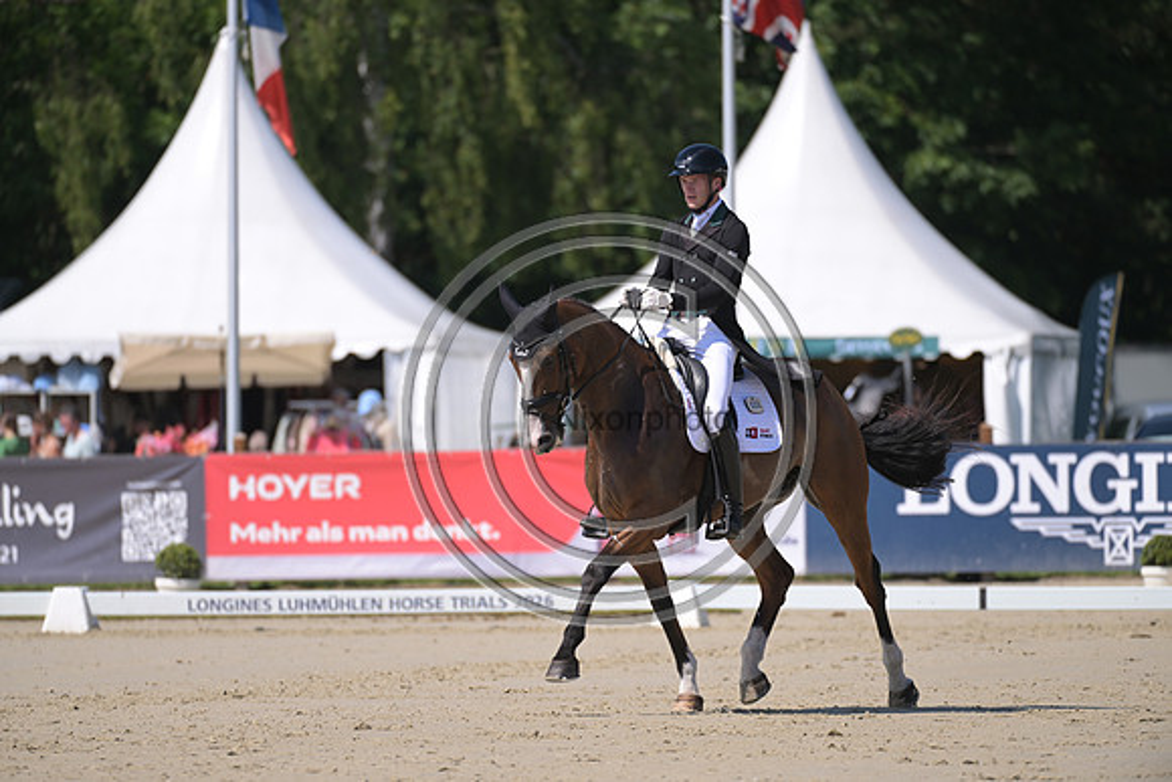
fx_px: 13025
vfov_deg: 3.4
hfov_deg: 5.2
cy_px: 391
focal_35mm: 400
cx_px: 586
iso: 200
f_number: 5
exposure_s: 1/1250
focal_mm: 400
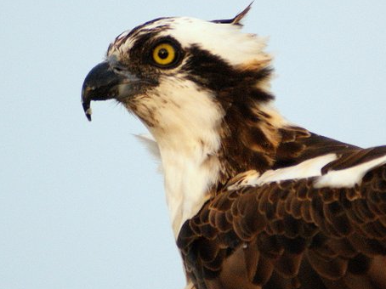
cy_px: 134
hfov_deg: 1.3
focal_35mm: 1523
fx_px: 16974
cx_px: 240
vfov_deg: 1.0
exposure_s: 1/250
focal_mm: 400
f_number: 5.6
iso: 400
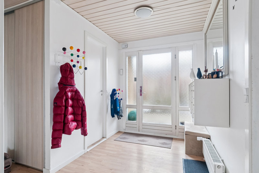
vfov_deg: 67.4
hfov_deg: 90.0
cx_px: 130
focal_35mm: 18
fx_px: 129
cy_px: 86
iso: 400
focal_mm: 12
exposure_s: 1/5
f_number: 10
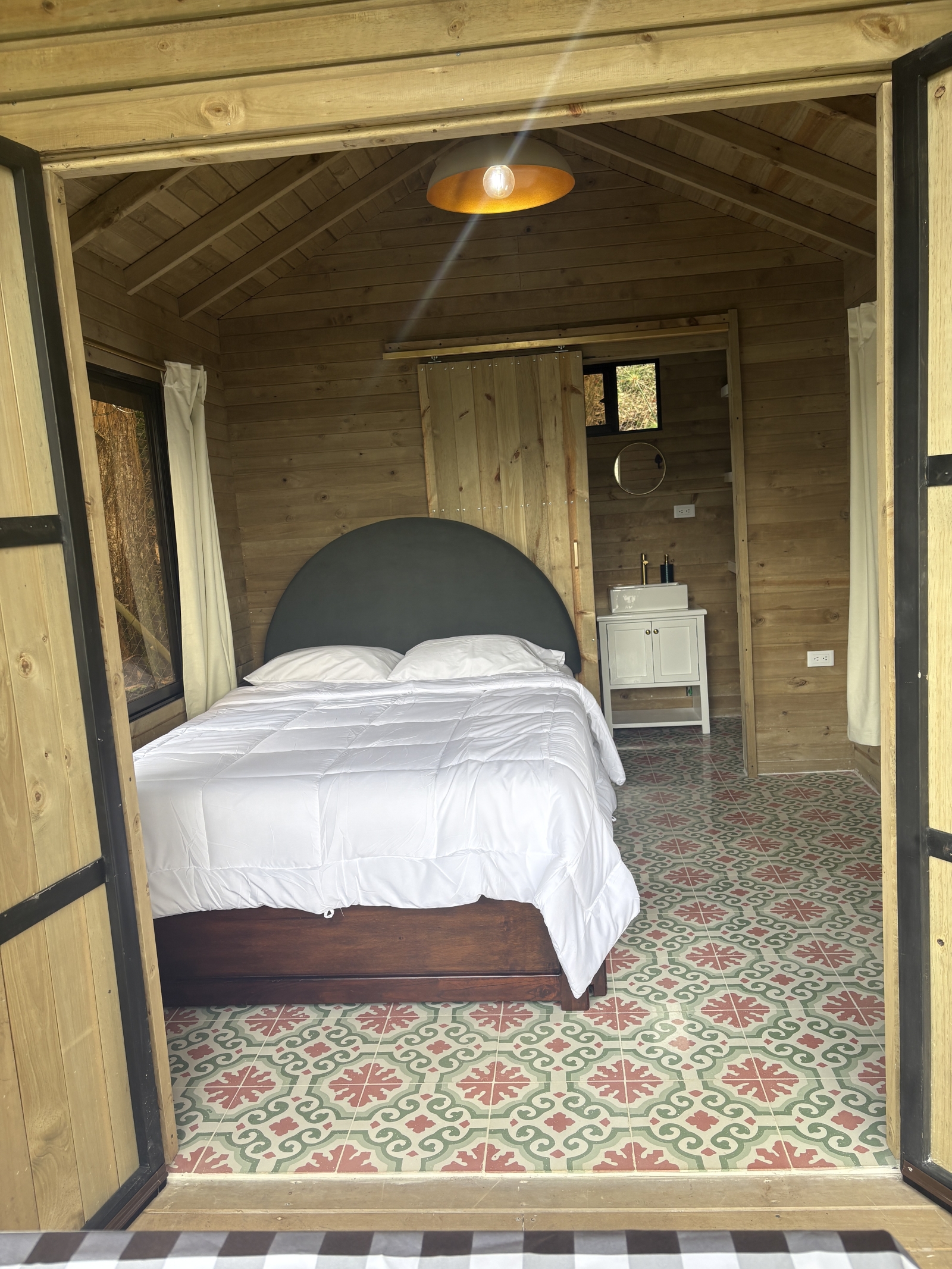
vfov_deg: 67.3
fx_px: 953
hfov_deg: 53.1
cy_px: 634
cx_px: 476
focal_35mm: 26
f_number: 1.6
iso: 40
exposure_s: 1/181
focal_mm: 5.96
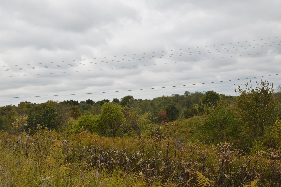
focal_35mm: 42
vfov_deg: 31.8
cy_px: 94
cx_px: 140
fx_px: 328
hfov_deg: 46.4
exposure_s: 1/200
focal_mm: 28
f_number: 6.3
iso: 100
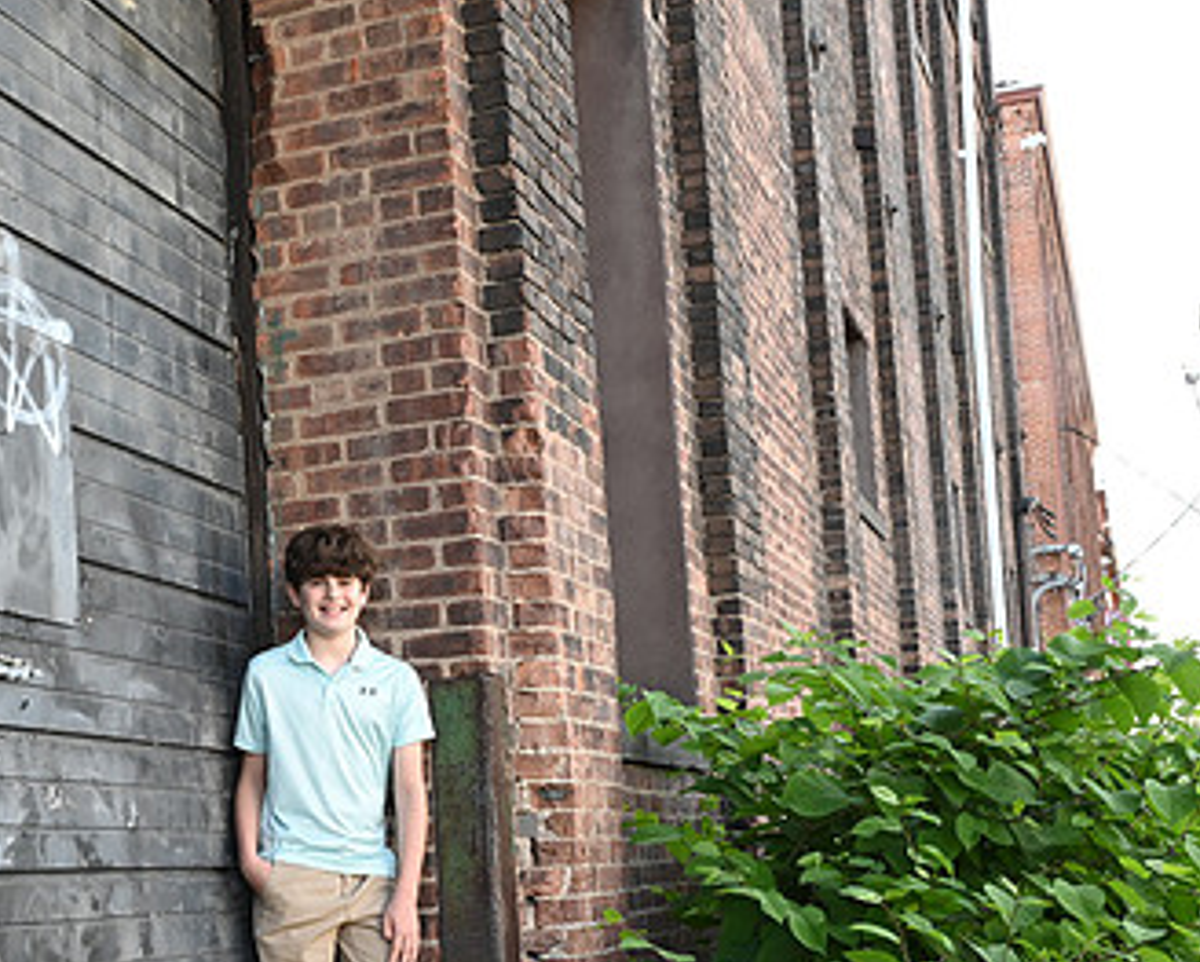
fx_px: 2062
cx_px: 146
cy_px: 651
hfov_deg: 31.1
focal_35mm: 58
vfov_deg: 26.1
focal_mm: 35
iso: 640
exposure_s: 1/80
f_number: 10
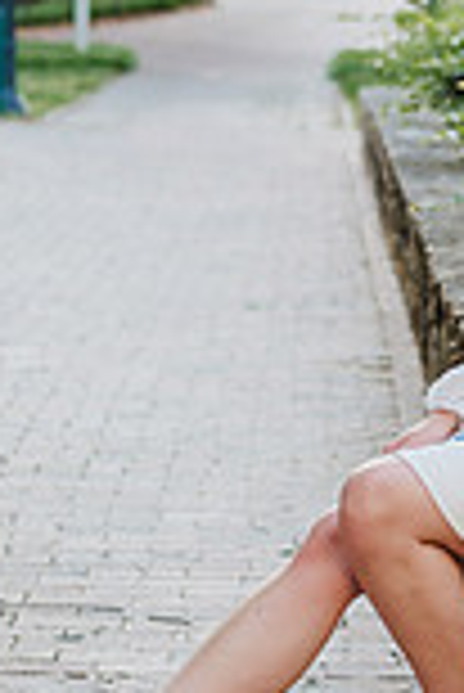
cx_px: 653
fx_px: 2816
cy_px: 207
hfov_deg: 9.2
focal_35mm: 146
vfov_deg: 14.0
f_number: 2.5
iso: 200
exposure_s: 1/250
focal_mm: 50
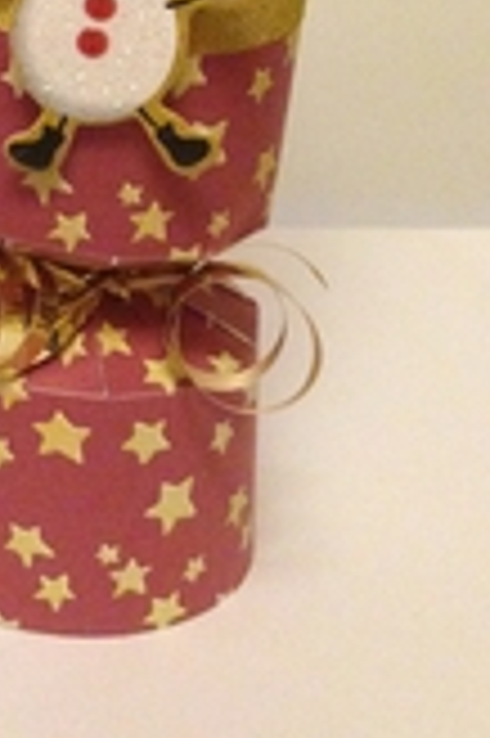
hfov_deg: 13.9
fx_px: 1923
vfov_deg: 20.9
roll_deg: +0.8
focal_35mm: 94
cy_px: -22
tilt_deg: -12.4
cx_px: -173
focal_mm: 4.12
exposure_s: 1/17
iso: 400
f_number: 2.4
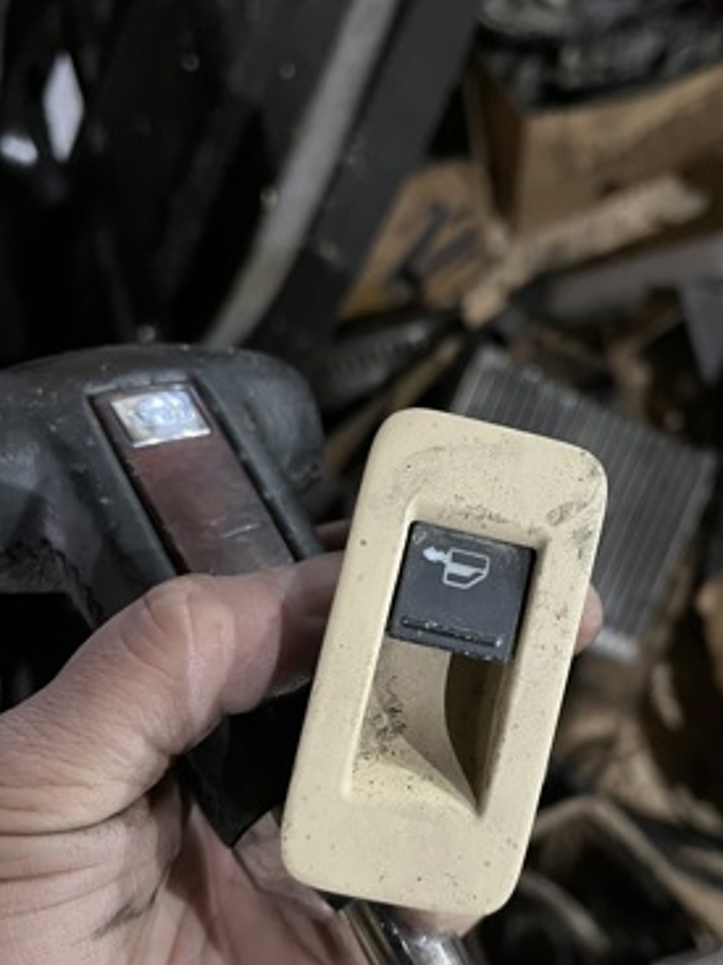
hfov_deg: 41.4
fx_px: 947
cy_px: 526
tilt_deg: -65.6
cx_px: 468
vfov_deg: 53.9
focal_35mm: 34
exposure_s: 1/25
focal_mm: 5.1
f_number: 1.6
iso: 500
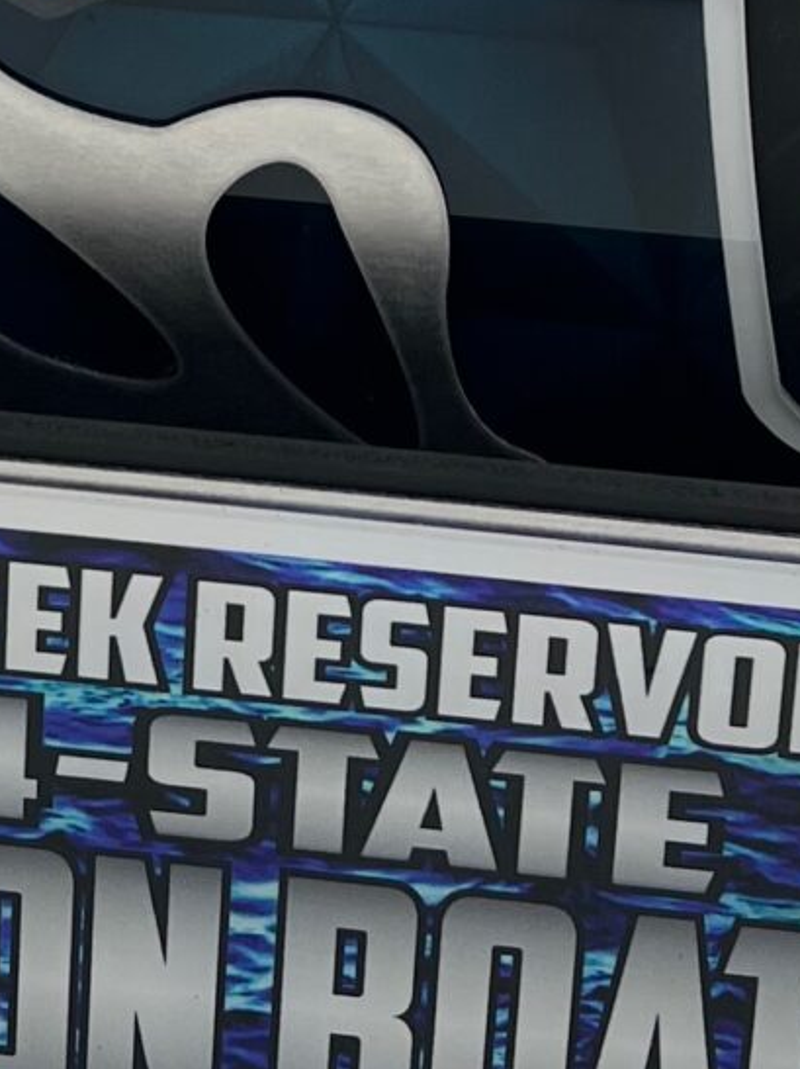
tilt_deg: -16.8
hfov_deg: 12.1
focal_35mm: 122
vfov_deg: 15.5
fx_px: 3762
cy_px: -276
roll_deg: -1.1
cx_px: 108
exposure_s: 1/191
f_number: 1.5
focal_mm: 5.7
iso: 40
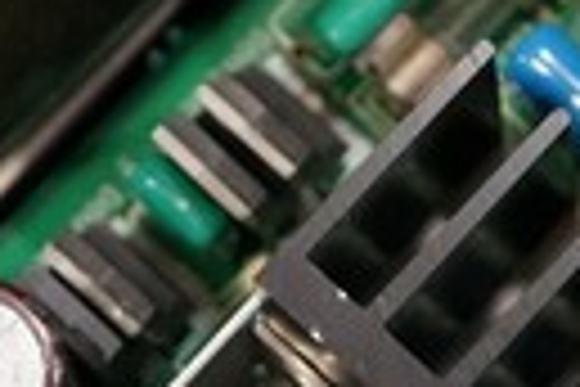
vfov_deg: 2.2
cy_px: -621
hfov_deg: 3.3
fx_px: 10101
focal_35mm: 627
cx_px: -193
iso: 1600
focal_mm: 90
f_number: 4
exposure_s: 1/50
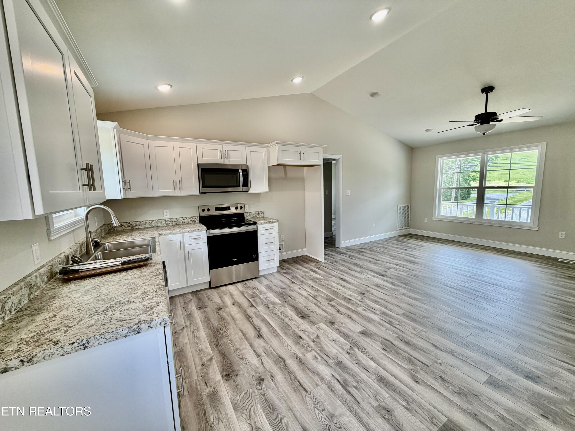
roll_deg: +1.6
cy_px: 216
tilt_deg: -7.4
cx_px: 288
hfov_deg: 102.1
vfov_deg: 85.7
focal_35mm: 14
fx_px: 233
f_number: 2.2
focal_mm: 2.22
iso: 100
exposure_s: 1/120
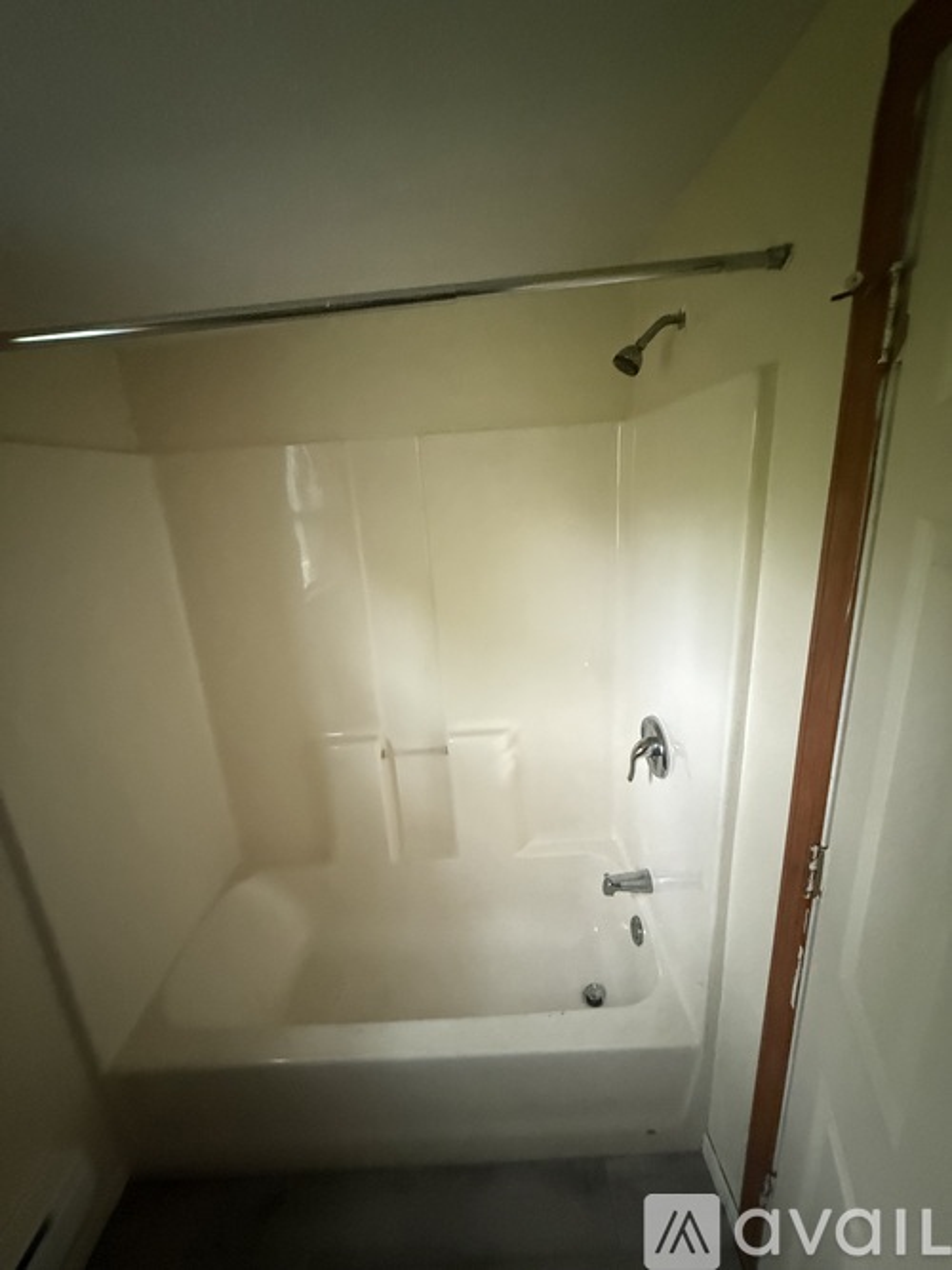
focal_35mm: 14
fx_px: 514
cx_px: 476
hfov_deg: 85.7
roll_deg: +3.8
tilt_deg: -16.9
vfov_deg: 102.1
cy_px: 635
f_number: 2.2
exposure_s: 1/60
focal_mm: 2.22
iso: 1250
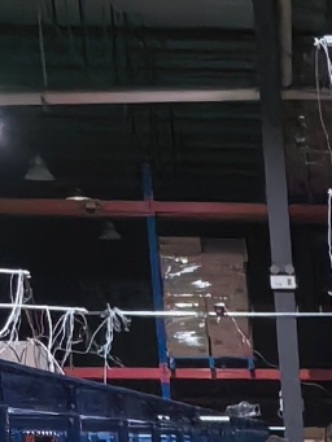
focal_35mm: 211
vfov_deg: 7.8
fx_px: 2697
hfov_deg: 6.7
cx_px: 813
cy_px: 1439
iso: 200
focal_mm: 5.75
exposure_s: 1/100
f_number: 2
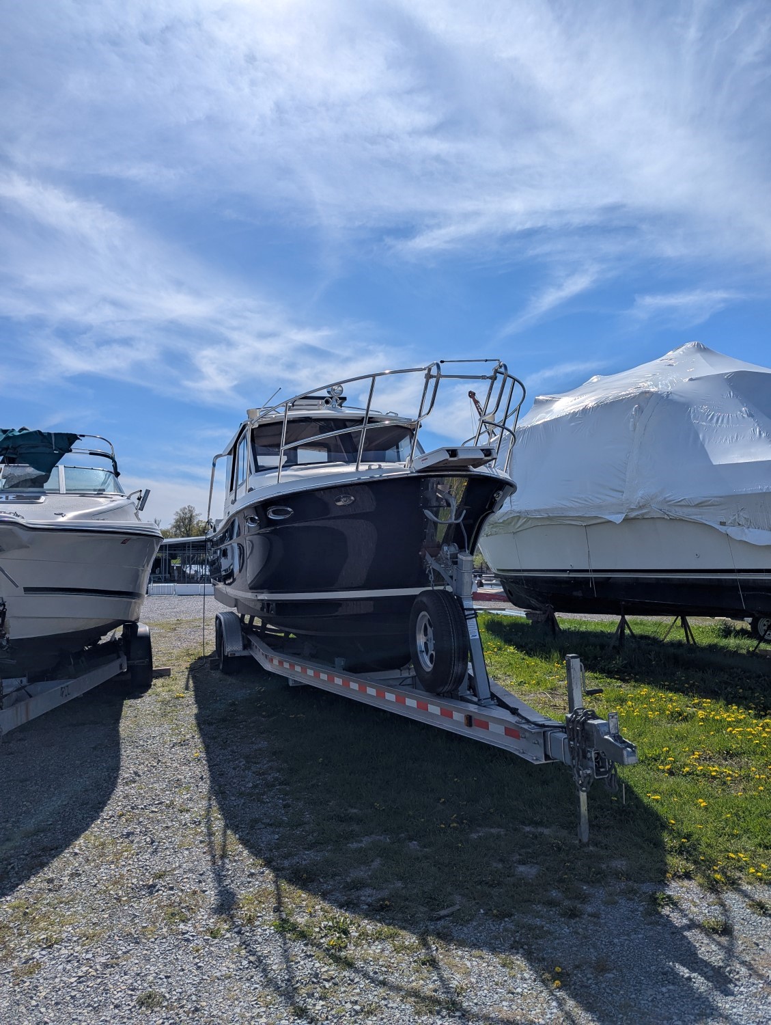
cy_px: 512
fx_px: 711
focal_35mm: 24
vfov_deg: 71.5
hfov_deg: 56.9
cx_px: 386
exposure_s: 1/5155
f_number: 1.85
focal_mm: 6.81
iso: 44
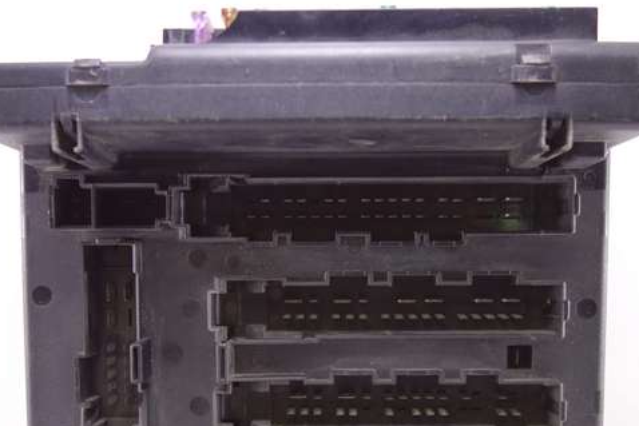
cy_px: 314
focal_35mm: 45
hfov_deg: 43.6
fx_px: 799
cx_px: 306
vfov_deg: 29.5
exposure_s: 1/50
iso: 125
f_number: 1.8
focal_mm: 10.4
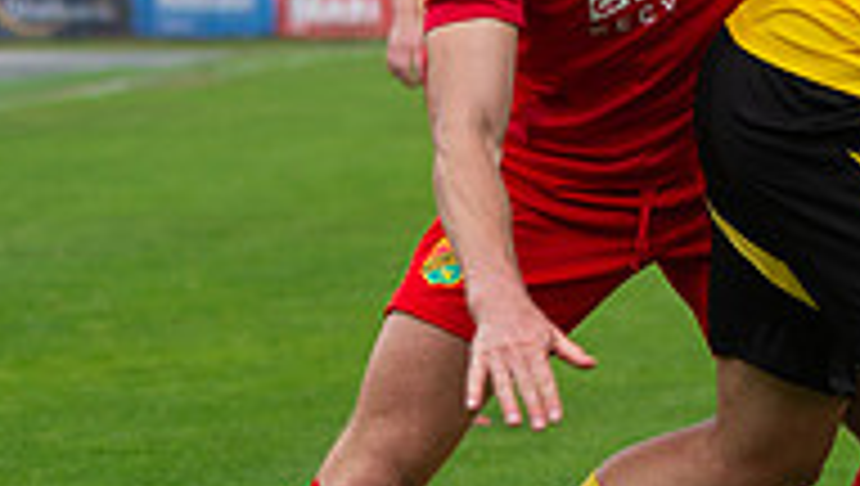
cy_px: 178
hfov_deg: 8.5
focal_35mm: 252
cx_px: 681
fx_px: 5754
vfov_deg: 4.8
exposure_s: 1/1600
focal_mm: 70
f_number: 3.2
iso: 180
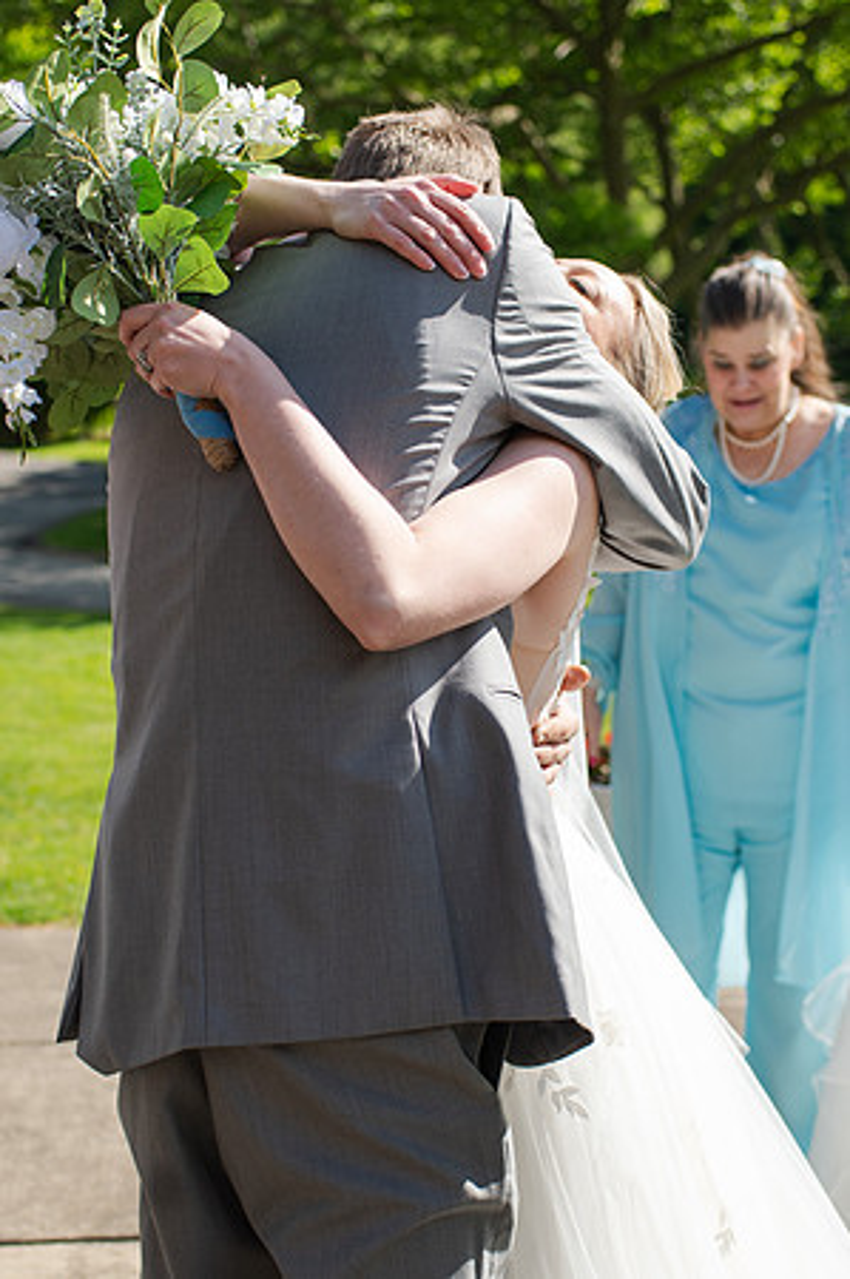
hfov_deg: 25.7
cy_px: 640
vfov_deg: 37.8
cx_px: 425
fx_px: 1866
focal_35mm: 53
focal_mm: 35
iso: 100
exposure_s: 1/1250
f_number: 3.2
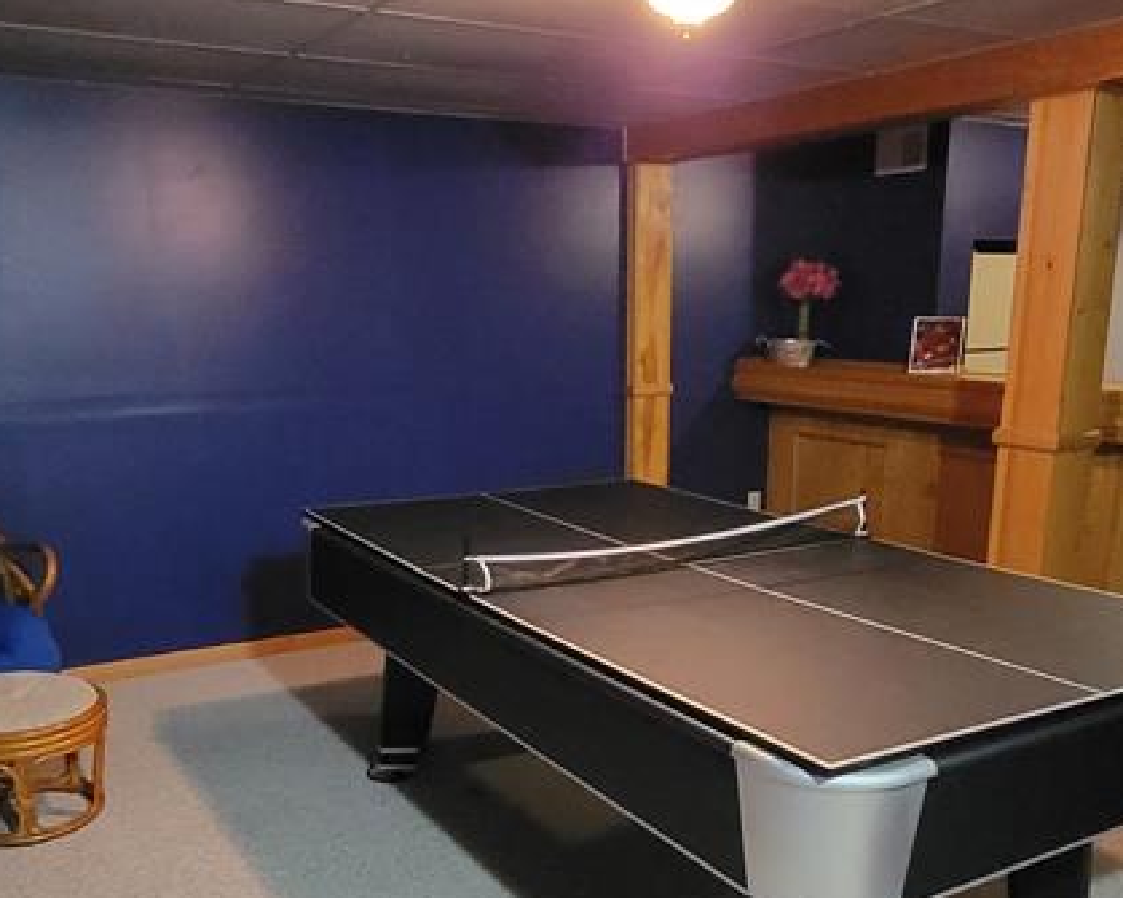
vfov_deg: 46.6
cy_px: 574
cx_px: 499
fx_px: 1030
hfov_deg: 57.1
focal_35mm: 31
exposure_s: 1/24
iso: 1600
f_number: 2.2
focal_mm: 2.2
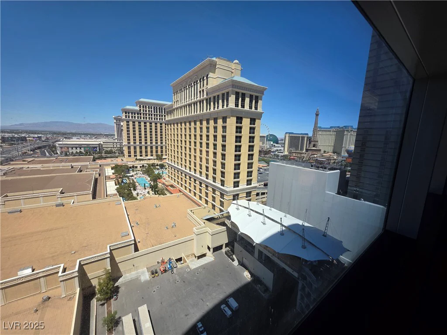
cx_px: 224
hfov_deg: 106.2
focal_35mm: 13
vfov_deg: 89.9
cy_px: 168
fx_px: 168
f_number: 1.9
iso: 80
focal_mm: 2.2
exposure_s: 1/2000
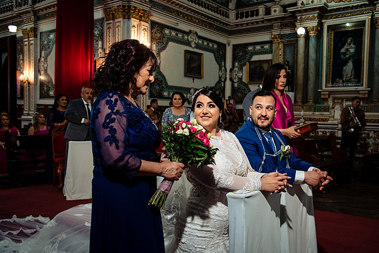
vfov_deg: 37.9
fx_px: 369
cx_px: 190
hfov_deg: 54.4
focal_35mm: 35
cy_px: 130
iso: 2000
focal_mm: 32
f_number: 5
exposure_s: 1/125
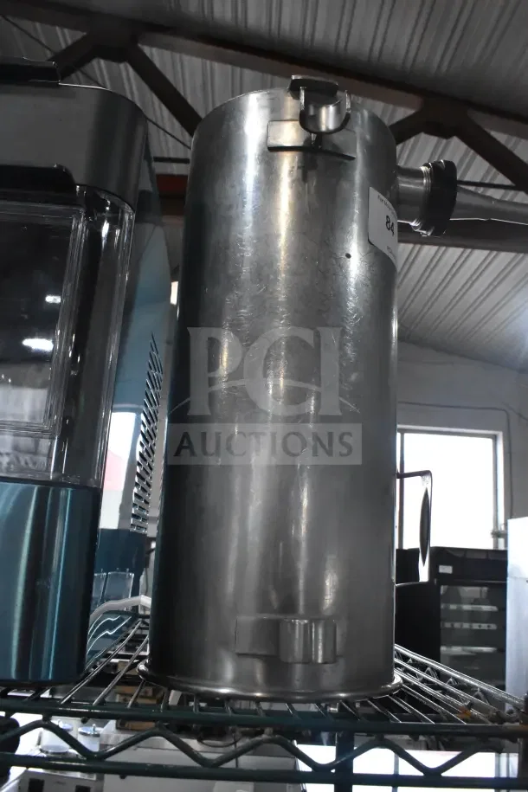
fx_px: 660
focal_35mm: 30
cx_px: 264
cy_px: 396
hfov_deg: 43.6
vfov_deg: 61.9
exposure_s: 1/400
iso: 6400
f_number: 10
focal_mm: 20
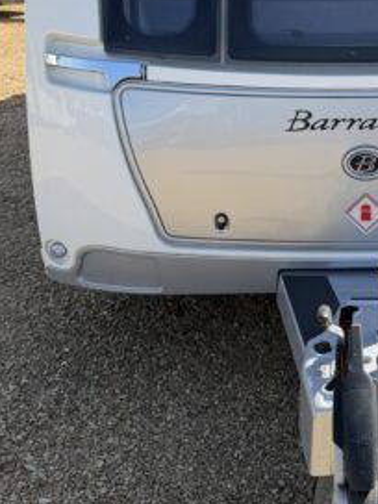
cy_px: 98
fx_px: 772
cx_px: 356
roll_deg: +0.7
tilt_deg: -12.0
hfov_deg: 26.4
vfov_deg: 35.0
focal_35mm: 53
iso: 100
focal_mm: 6.76
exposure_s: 1/3021
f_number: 1.78
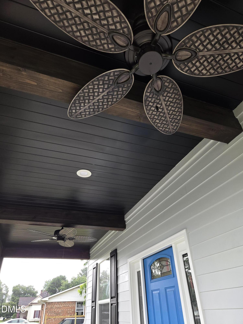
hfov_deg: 58.9
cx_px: 122
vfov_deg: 73.9
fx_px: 215
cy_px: 162
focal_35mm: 23
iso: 50
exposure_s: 1/60
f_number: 1.8
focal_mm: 5.4
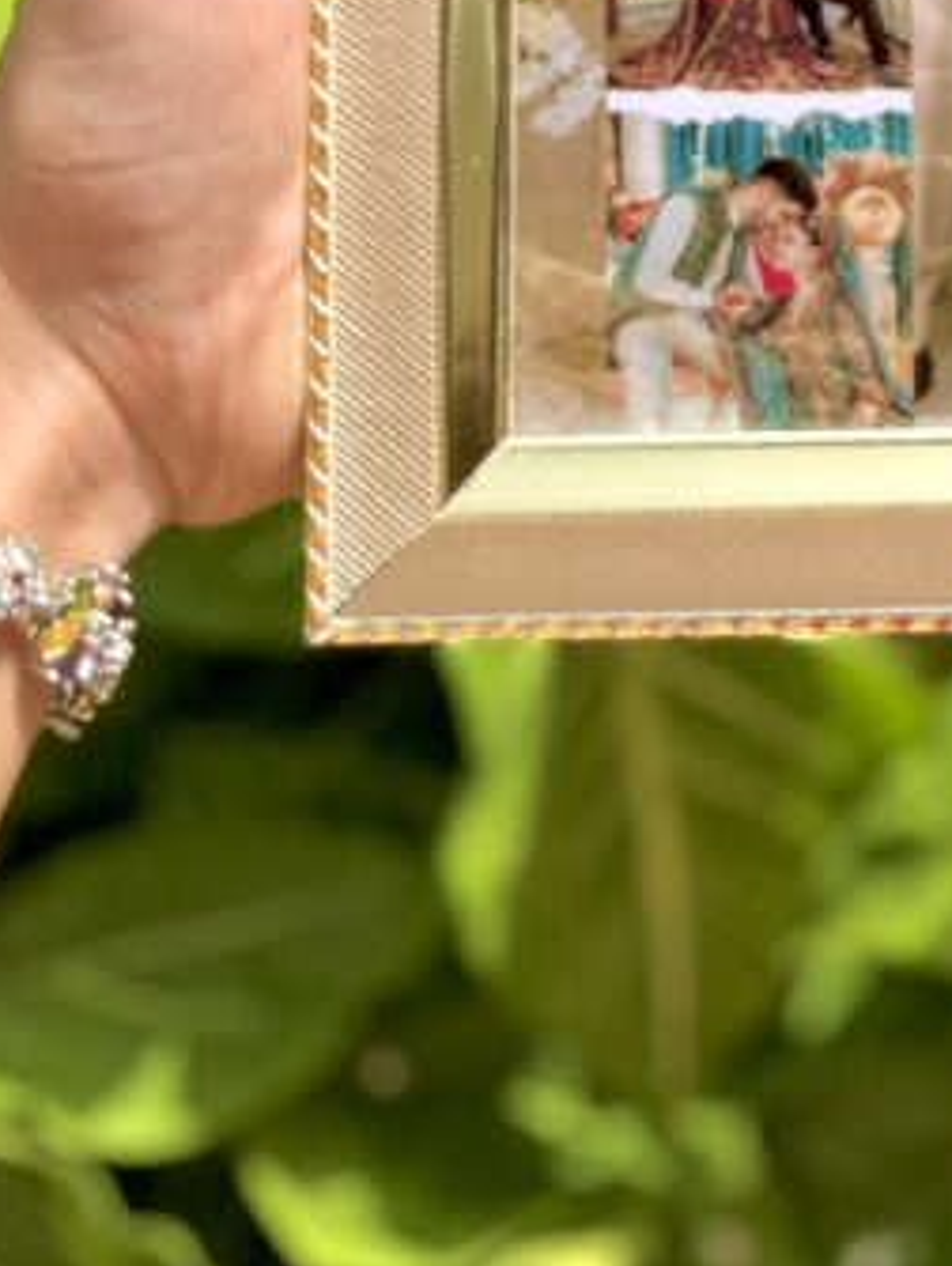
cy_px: -178
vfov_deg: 28.0
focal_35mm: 62
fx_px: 2269
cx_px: 869
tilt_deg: -48.2
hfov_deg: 23.1
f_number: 1.6
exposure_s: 1/1422
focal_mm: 5.1
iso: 50
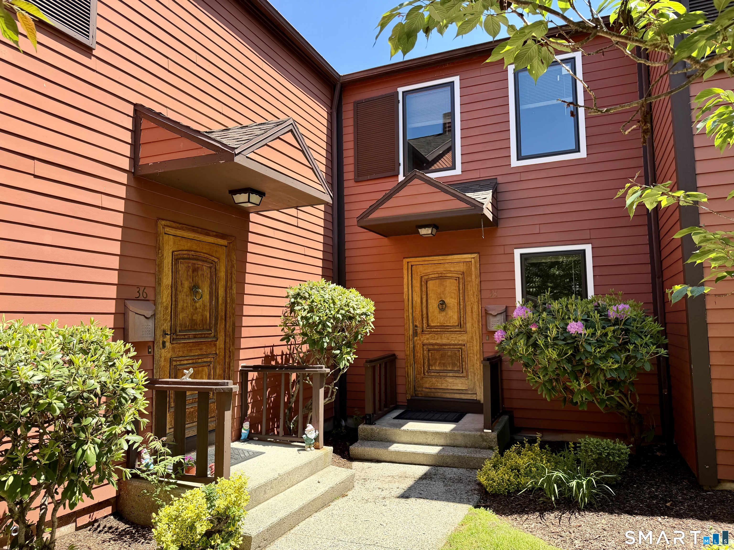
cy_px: 275
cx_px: 367
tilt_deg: +4.0
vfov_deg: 56.8
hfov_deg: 71.6
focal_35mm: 24
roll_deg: +0.3
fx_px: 509
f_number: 1.78
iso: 80
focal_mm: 6.76
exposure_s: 1/1385
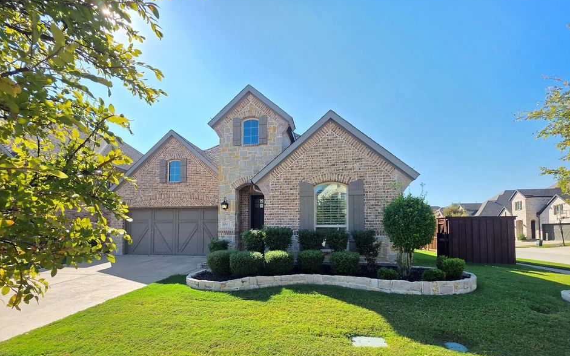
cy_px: 224
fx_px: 233
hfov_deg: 101.5
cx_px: 288
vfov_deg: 73.4
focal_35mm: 15
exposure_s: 1/1050
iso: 40
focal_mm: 2.2
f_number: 1.9
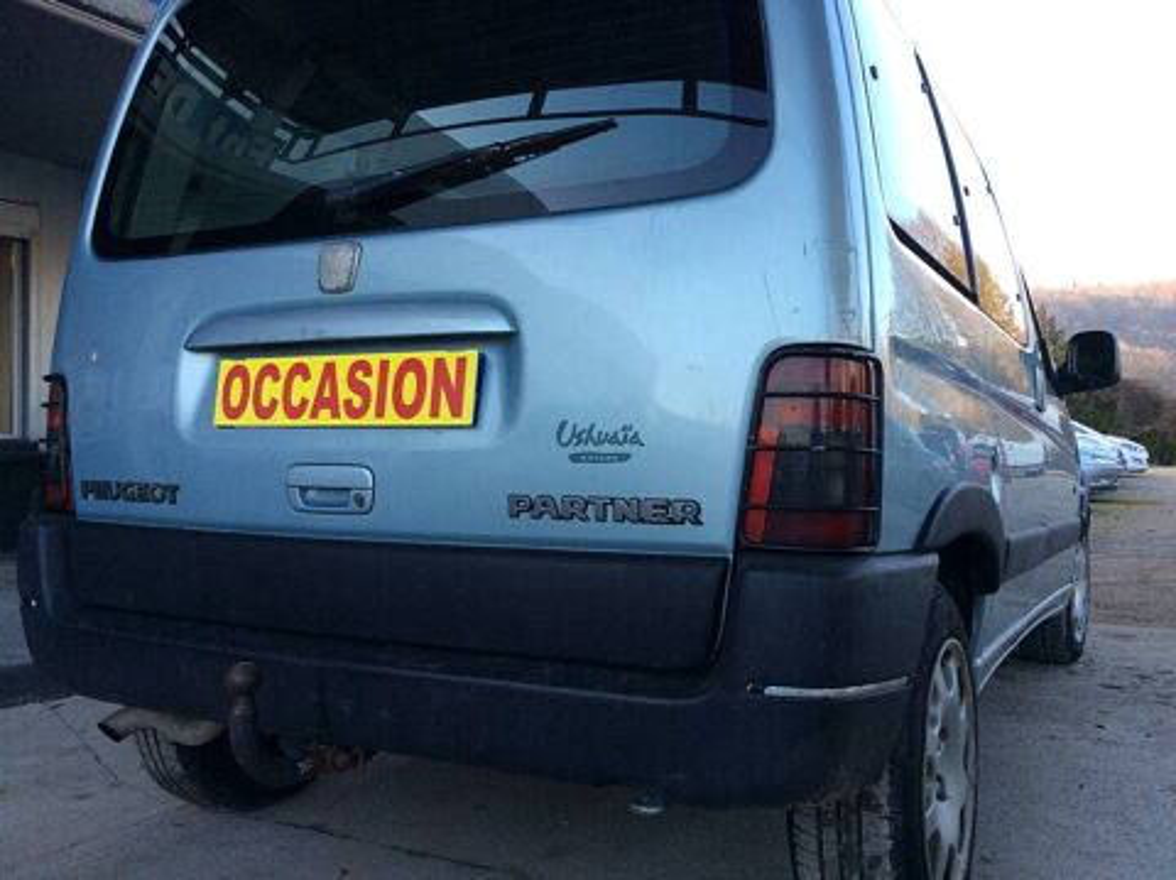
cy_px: 440
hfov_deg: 56.9
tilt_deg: +0.1
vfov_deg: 44.1
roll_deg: +2.6
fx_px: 1086
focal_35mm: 32
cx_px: 588
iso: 32
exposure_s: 1/128
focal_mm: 3.3
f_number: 2.4
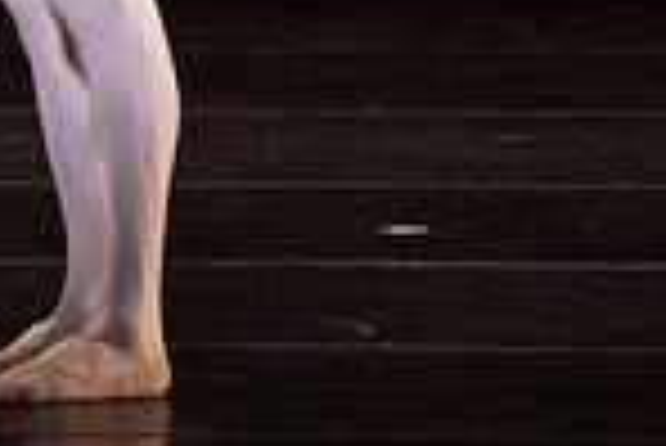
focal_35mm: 1536
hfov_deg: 1.3
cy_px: -336
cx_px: -32
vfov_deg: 0.9
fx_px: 28443
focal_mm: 391
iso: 20000
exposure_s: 1/400
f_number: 7.1
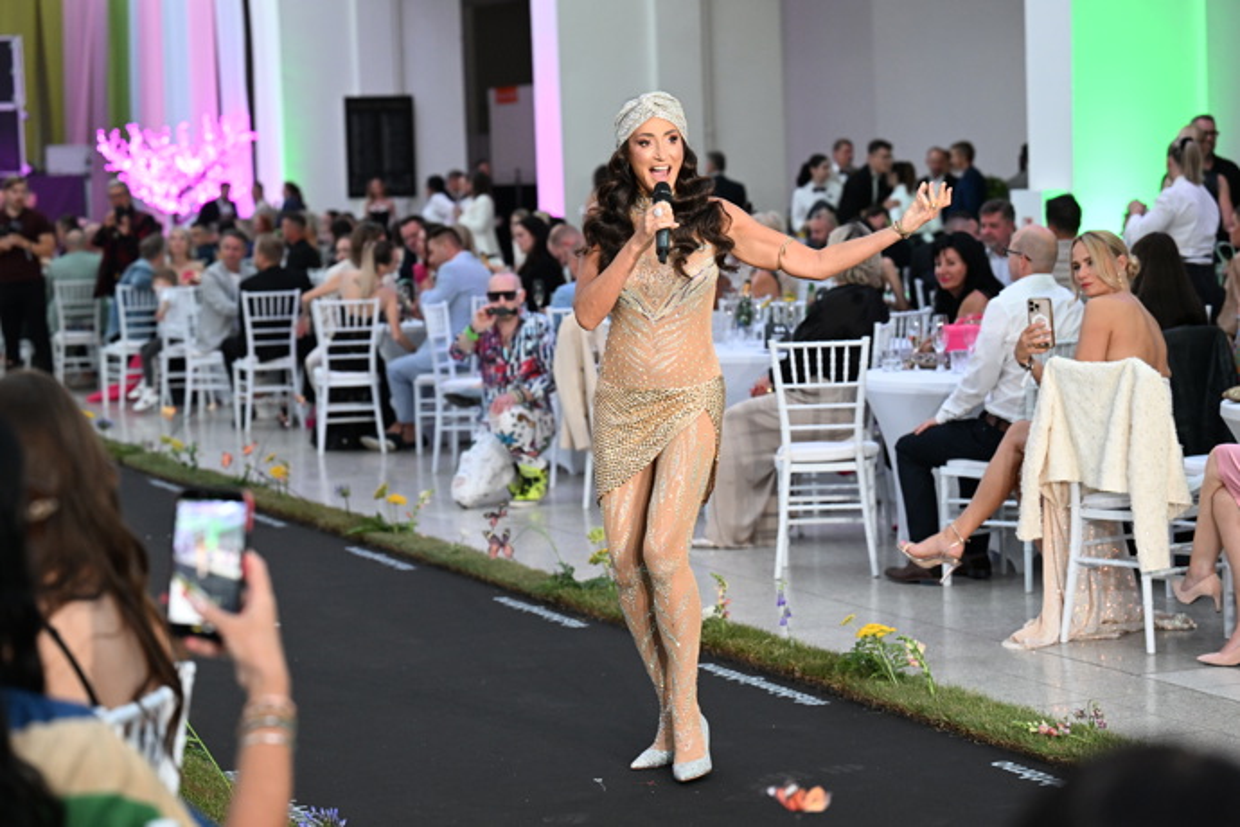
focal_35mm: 90
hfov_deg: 22.6
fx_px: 3100
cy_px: 414
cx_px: 620
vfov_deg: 15.2
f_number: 4
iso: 3200
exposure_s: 1/400
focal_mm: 90
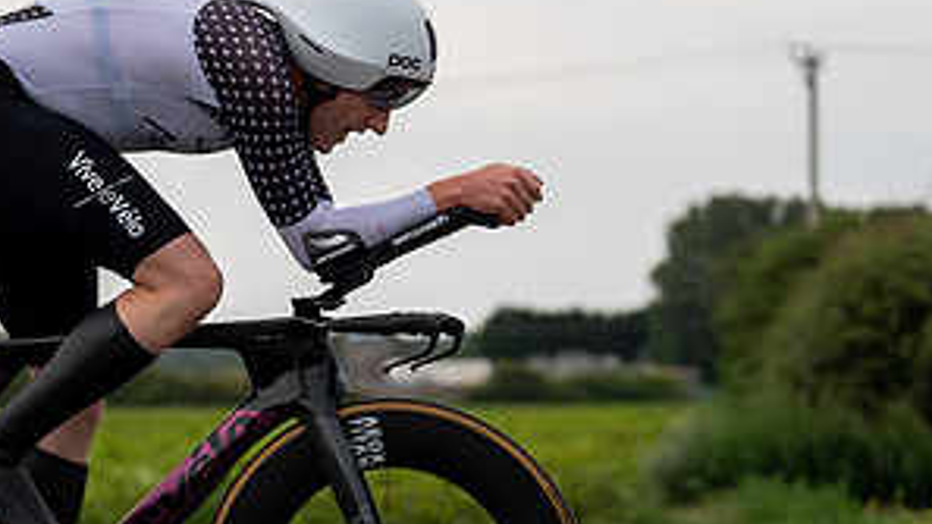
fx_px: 4250
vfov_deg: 7.1
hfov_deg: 12.4
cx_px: 53
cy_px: 227
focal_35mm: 172
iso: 800
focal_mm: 74
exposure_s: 1/1000
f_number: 3.2
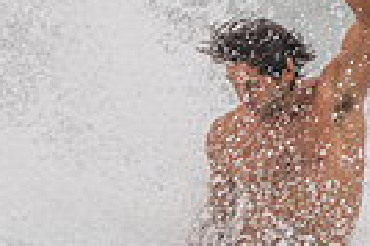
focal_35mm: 2163
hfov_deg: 1.0
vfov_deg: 0.6
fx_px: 22204
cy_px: 361
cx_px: 235
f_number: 5.6
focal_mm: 500
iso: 220
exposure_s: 1/320
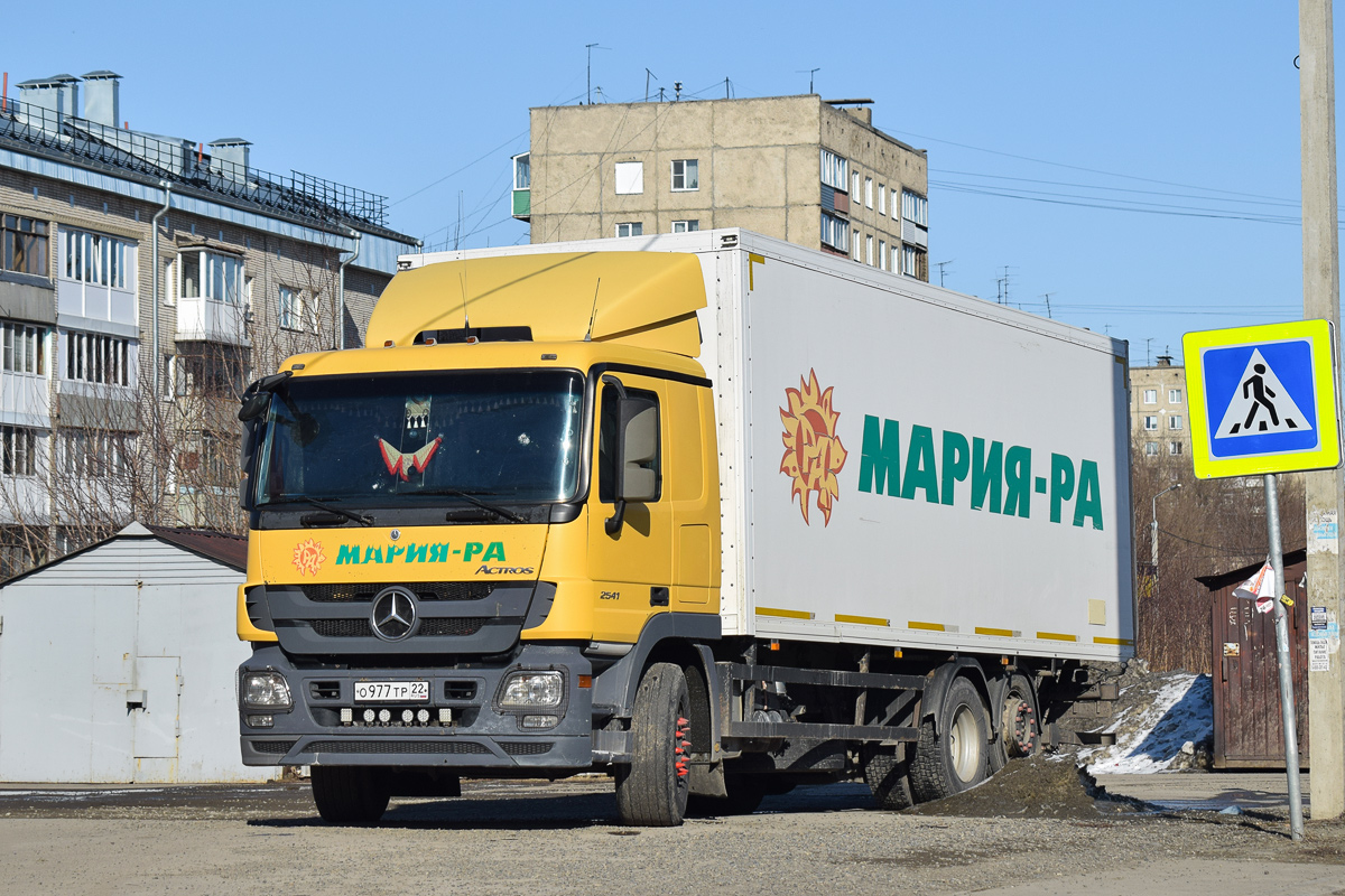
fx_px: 3082
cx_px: 672
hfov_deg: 24.6
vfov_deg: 16.6
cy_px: 448
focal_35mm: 82
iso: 200
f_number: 9
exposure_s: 1/1250
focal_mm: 55
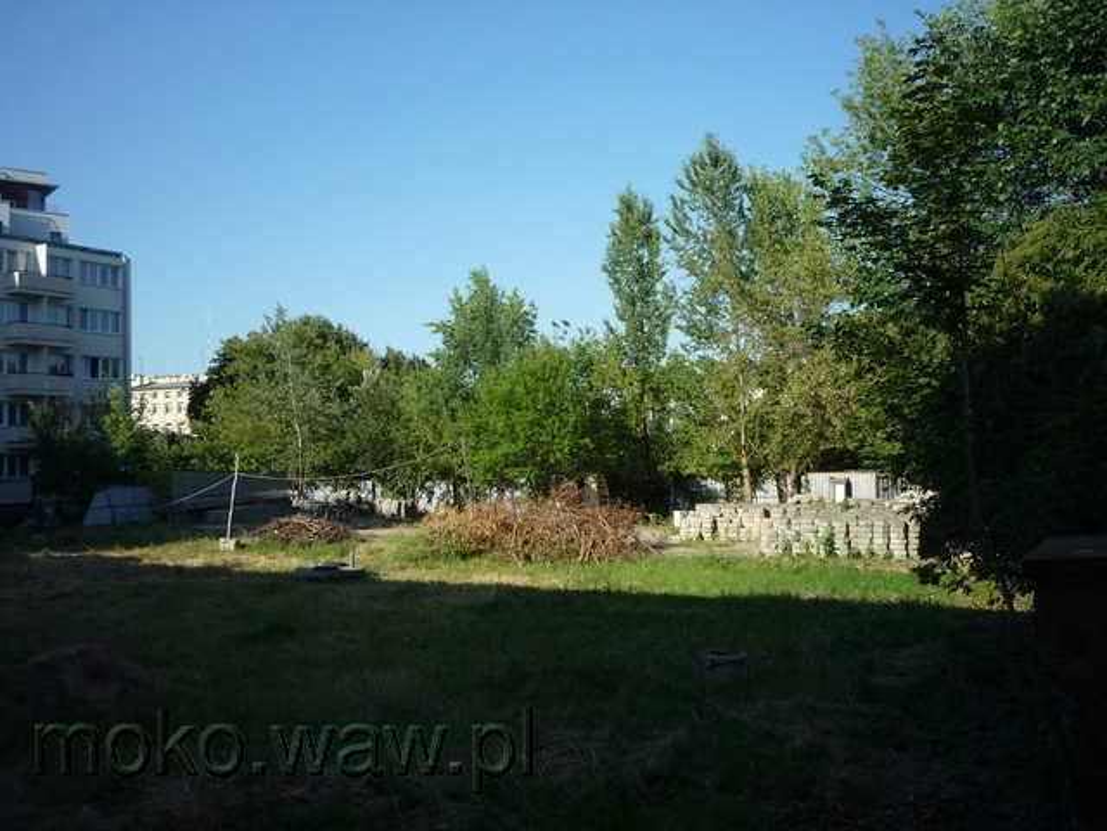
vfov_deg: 44.2
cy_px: 416
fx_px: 1023
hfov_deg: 56.8
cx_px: 554
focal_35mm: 32
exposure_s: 1/400
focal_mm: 5.2
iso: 100
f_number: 4.5
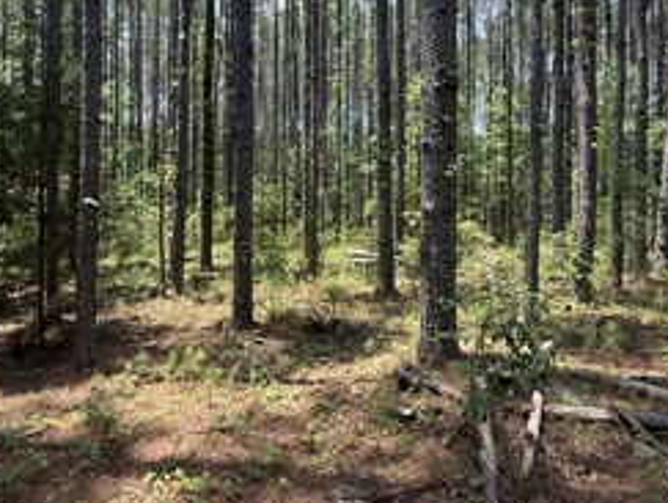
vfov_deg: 58.2
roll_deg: -1.1
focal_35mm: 23
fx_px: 444
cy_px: 187
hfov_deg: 73.8
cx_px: 333
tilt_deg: +2.8
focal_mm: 2.22
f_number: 2.2
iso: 50
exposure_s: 1/256
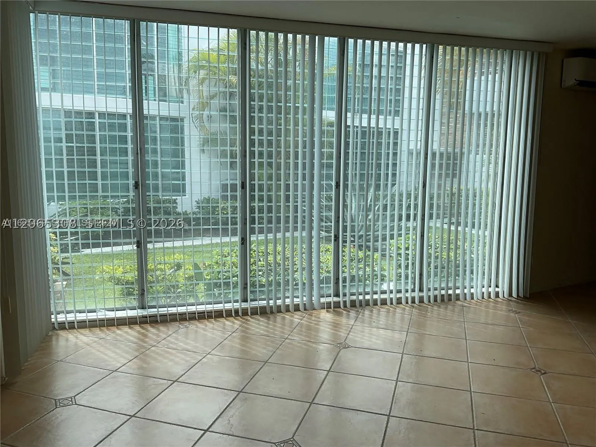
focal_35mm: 29
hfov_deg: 61.7
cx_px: 298
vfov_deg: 48.2
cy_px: 224
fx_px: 499
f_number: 1.8
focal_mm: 3
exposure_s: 1/264
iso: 16
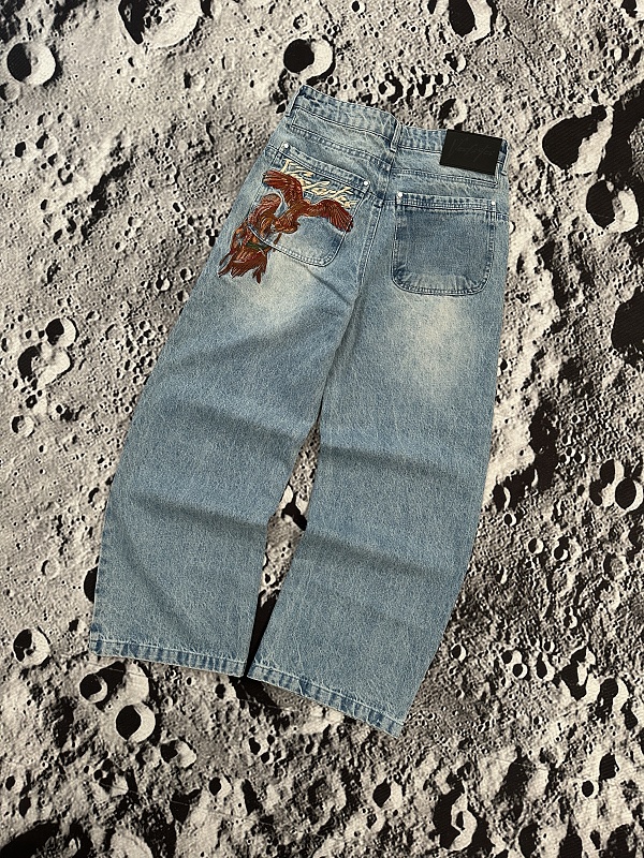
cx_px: 322
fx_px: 595
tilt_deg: -88.3
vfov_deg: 71.6
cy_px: 429
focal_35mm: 24
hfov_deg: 56.8
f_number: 1.78
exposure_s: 1/50
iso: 200
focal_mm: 6.86
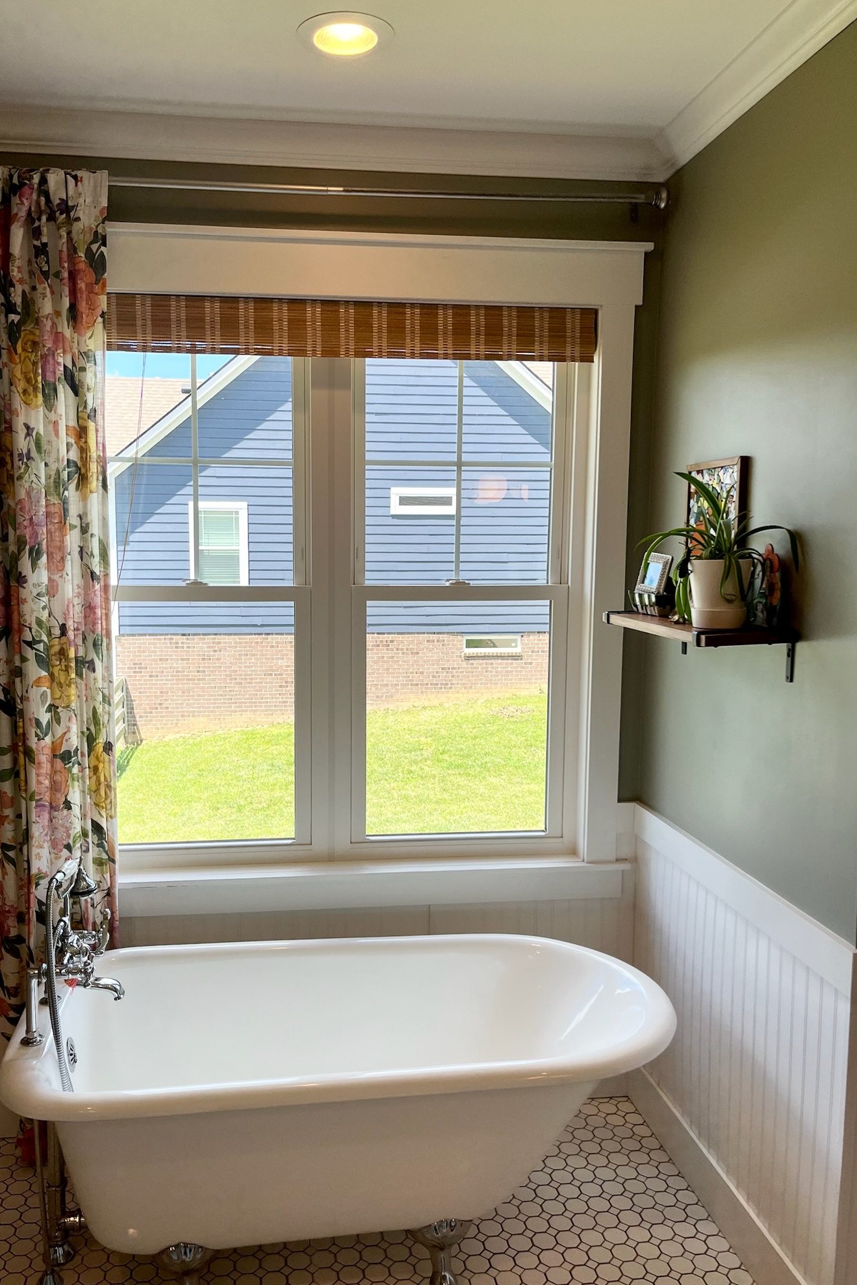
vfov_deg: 65.5
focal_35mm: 28
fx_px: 1000
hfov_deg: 46.2
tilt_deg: -9.3
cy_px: 650
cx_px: 361
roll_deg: +0.4
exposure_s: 1/442
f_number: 1.6
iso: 50
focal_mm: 5.1
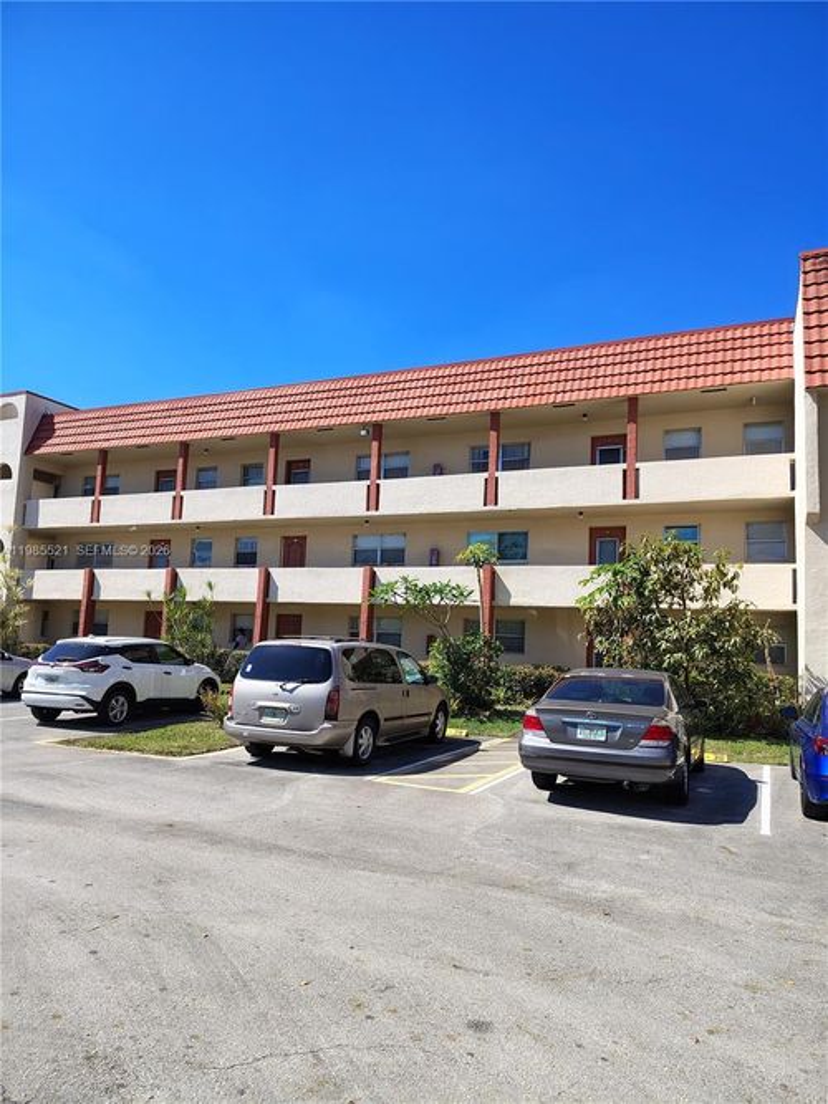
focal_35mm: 24
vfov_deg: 71.6
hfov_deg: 56.8
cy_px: 552
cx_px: 414
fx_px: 766
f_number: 1.8
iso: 100
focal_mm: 5.56
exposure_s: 1/1642
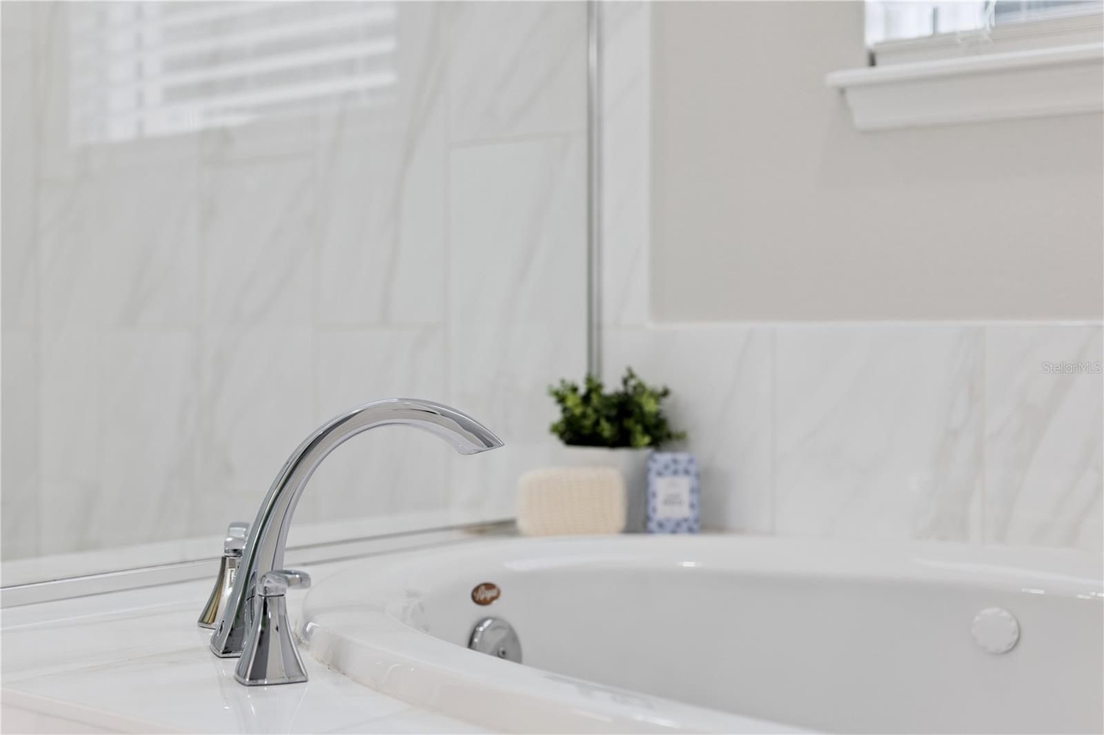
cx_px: 552
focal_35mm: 49
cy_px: 368
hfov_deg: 40.4
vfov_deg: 27.5
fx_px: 1502
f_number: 2.8
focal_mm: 49
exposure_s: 1/640
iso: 800
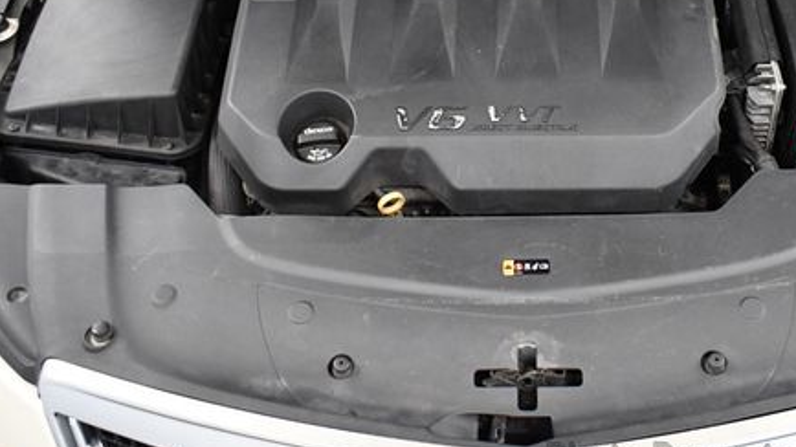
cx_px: 525
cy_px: 101
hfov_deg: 40.1
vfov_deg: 23.2
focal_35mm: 51
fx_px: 1076
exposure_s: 1/125
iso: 3200
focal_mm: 22
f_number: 3.8
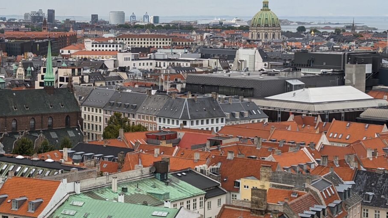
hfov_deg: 22.8
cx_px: 122
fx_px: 957
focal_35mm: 93
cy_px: 87
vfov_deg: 13.0
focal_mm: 6.81
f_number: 1.85
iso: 48
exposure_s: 1/469
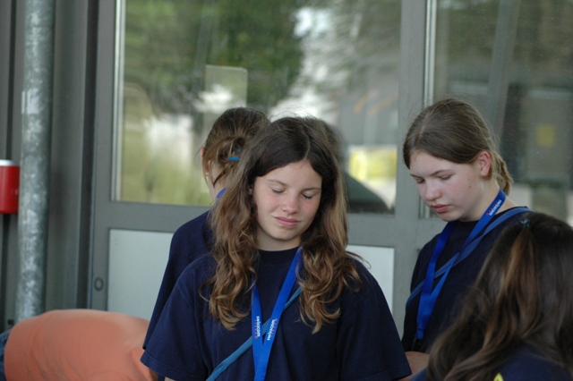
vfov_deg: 9.6
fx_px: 2267
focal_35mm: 142
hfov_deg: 14.4
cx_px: 286
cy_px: 190
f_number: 5
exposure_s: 1/400
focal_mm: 95
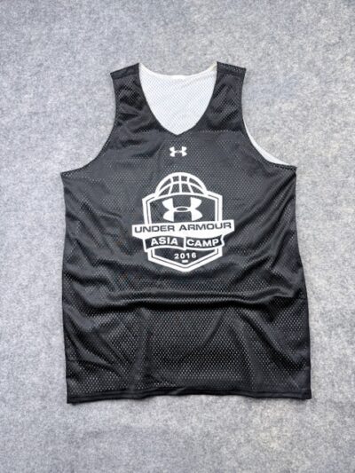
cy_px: 236
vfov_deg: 71.6
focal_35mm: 24
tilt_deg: -55.5
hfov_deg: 56.8
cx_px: 178
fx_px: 328
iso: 100
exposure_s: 1/100
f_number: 1.78
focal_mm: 6.76
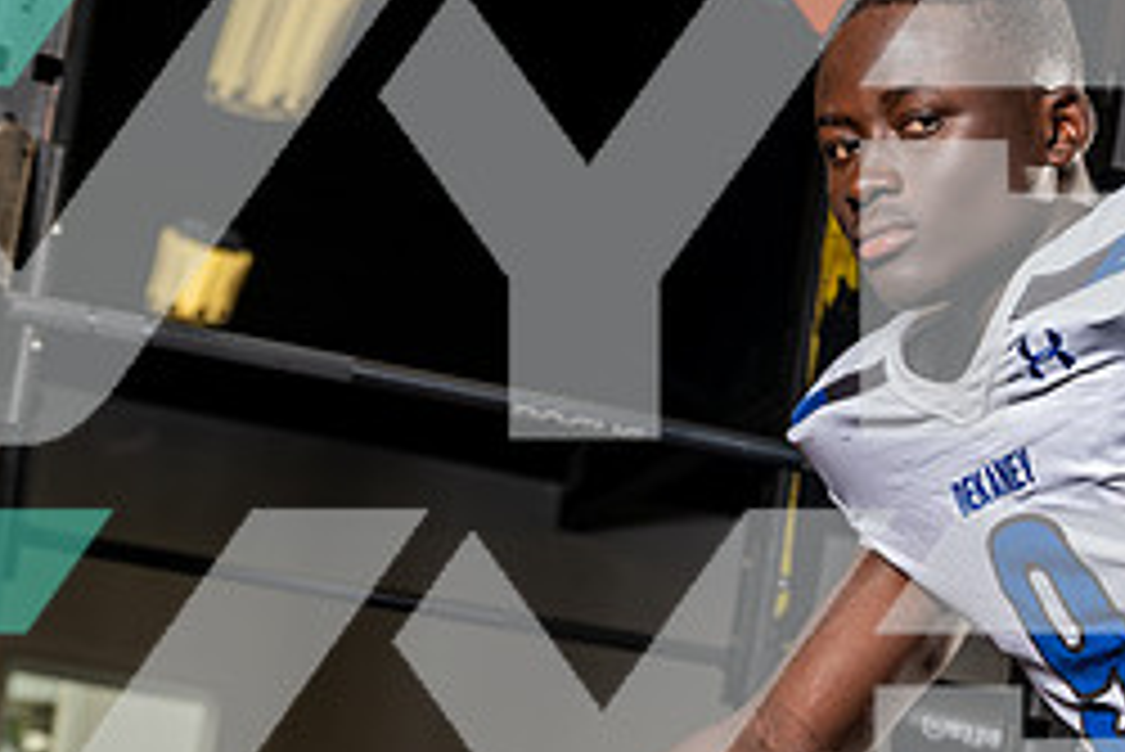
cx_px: 788
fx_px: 3189
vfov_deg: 13.3
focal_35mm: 102
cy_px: 750
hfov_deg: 19.9
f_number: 4.5
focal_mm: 44
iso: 100
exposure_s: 1/250
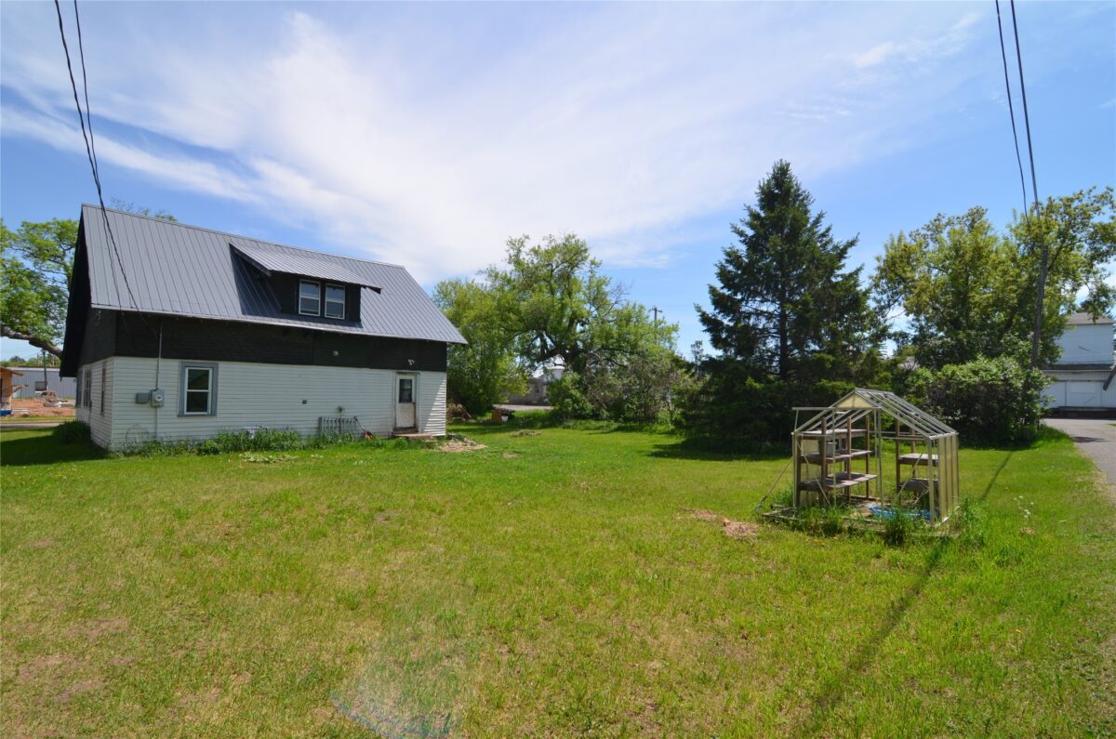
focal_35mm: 16
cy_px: 370
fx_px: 510
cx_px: 558
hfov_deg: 95.1
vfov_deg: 71.8
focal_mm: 11
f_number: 8
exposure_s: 1/250
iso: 125
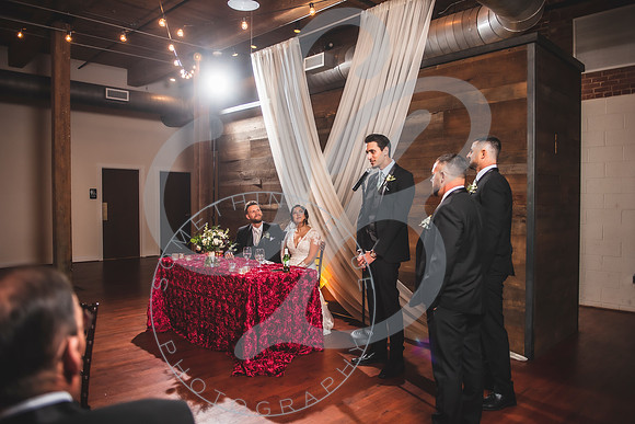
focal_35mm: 26
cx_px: 318
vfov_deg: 49.6
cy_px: 212
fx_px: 459
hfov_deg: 69.4
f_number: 2.8
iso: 500
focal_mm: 26
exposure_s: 1/125
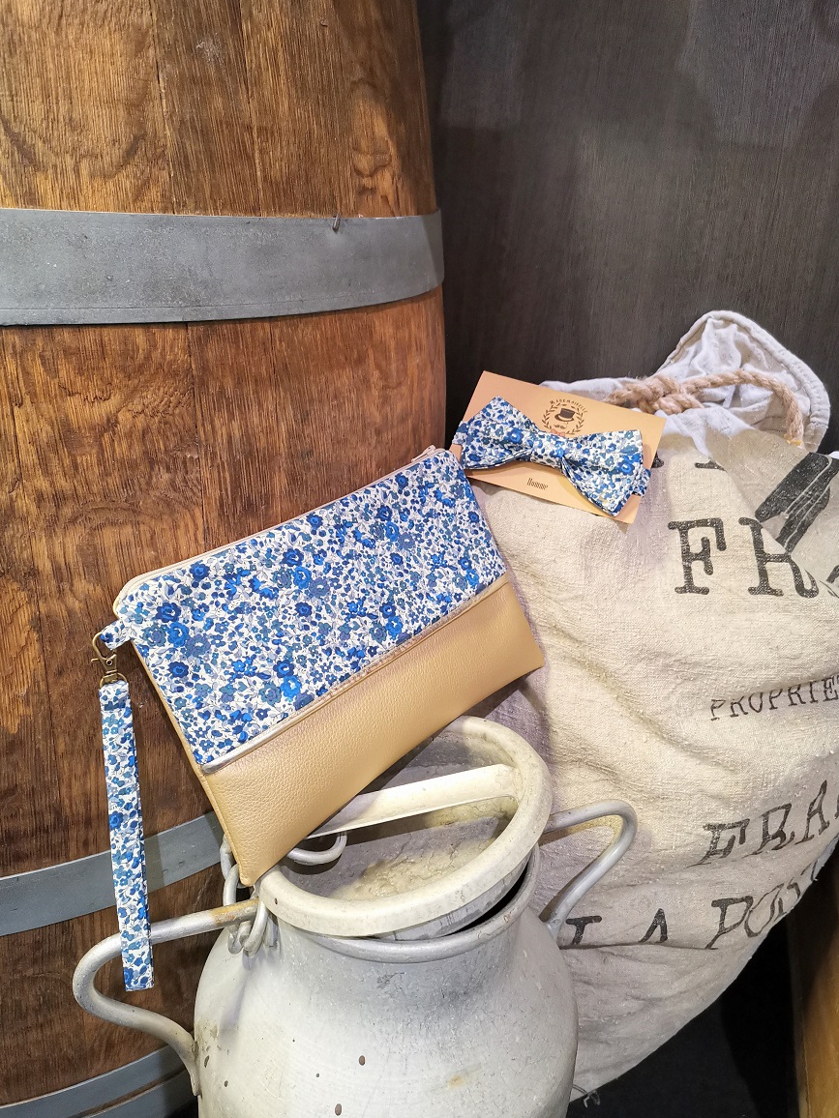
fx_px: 873
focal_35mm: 27
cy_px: 562
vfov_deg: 65.3
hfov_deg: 51.4
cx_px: 420
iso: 500
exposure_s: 1/33.3
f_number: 1.8
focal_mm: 4.75
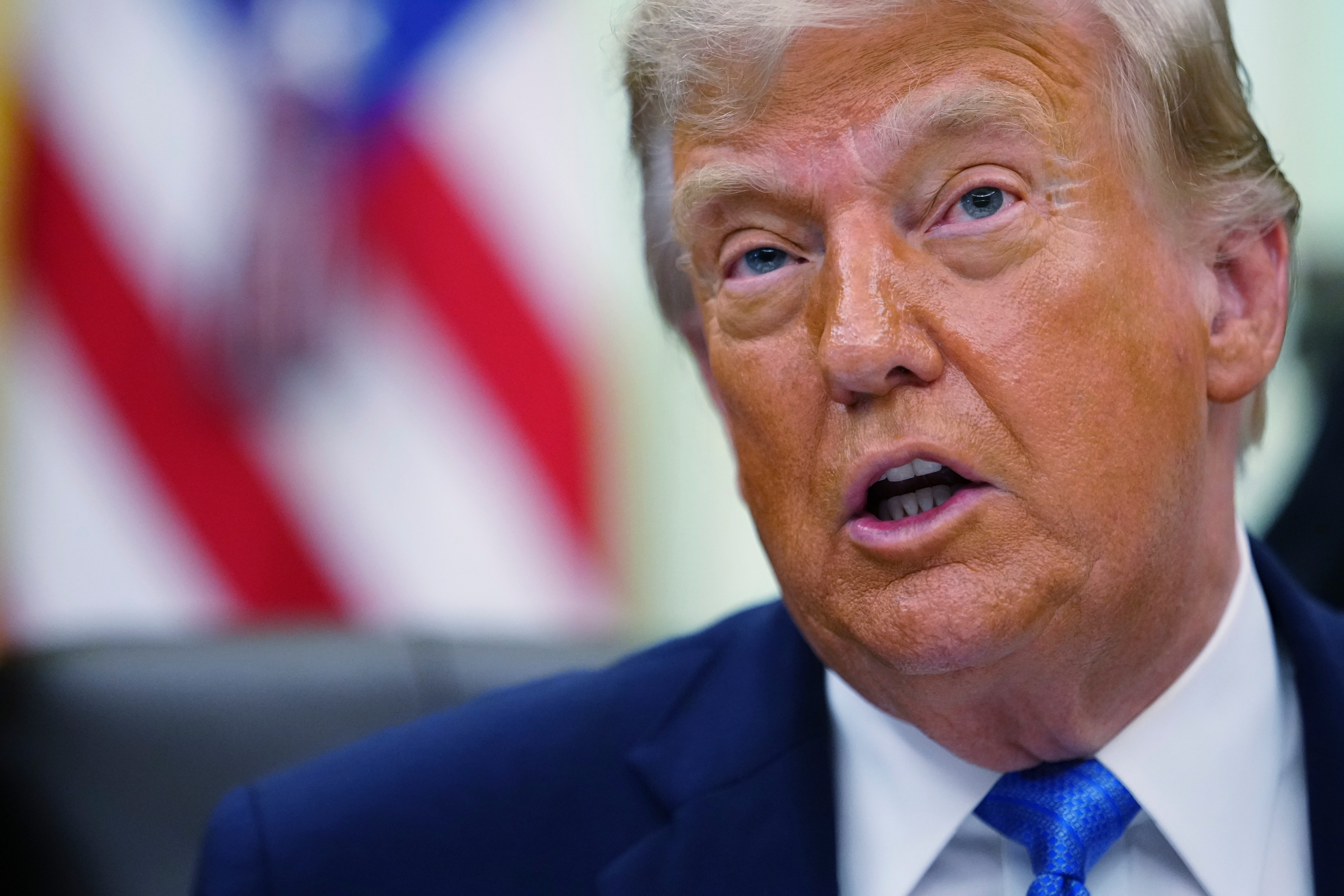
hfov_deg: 9.1
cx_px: 672
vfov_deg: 6.1
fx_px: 8399
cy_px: 448
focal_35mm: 225
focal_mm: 150
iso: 3200
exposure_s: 1/320
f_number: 2
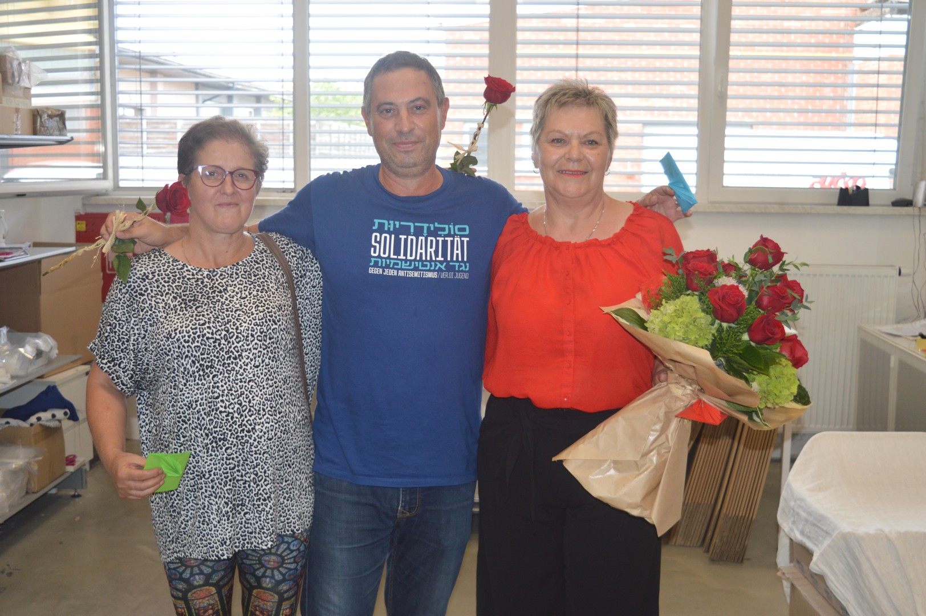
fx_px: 1079
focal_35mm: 42
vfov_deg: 31.8
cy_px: 308
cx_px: 463
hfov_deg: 46.4
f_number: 4.2
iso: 400
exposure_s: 1/125
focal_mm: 28
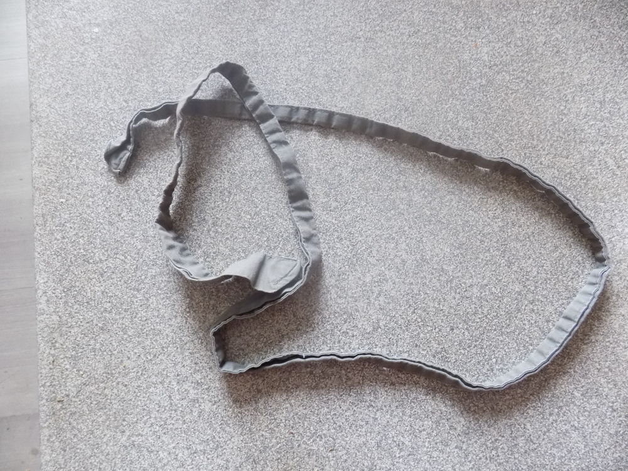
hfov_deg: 73.9
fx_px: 417
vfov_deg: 58.9
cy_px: 236
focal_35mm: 23
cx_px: 314
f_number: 3.1
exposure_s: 1/25
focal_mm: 4
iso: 400
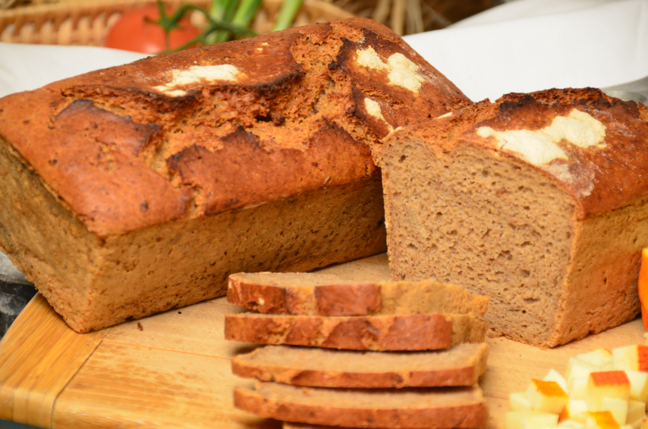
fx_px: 3126
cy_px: 214
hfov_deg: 11.8
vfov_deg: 7.9
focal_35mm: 174
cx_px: 324
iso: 800
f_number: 5.6
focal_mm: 116
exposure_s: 1/5
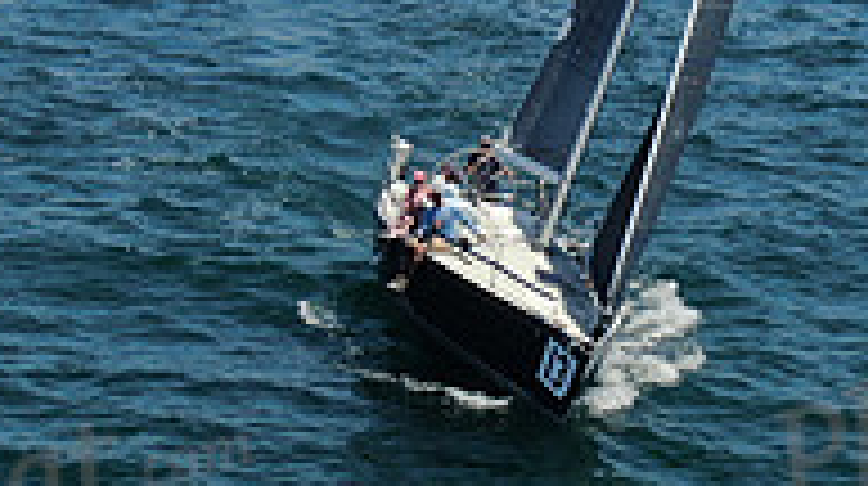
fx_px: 3540
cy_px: 187
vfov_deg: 7.8
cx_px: 517
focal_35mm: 154
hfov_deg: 14.0
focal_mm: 8.42
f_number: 3.8
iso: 100
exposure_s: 1/1000
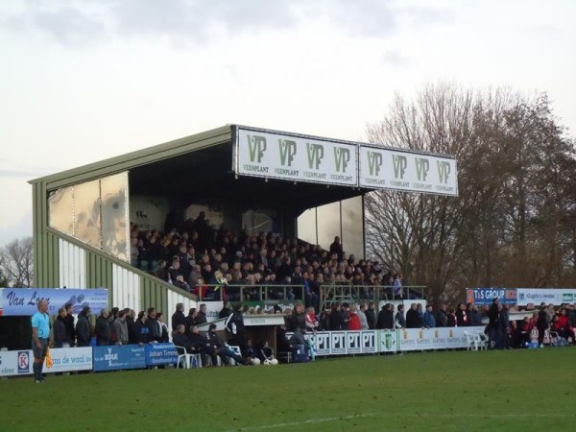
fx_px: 1930
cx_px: 288
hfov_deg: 17.0
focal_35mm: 116
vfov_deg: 12.8
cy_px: 216
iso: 800
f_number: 4.6
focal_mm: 20.9
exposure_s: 1/100
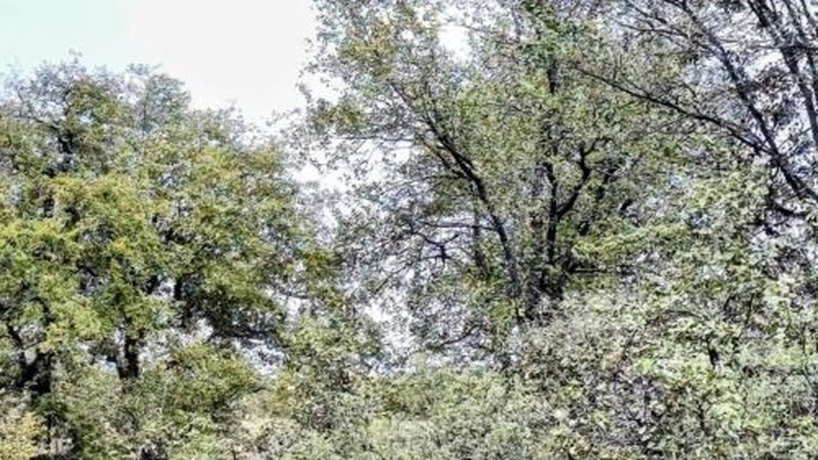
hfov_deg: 13.1
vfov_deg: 7.4
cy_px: 424
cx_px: 255
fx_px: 3556
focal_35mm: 164
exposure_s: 1/379
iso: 50
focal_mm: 6.14
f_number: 1.65
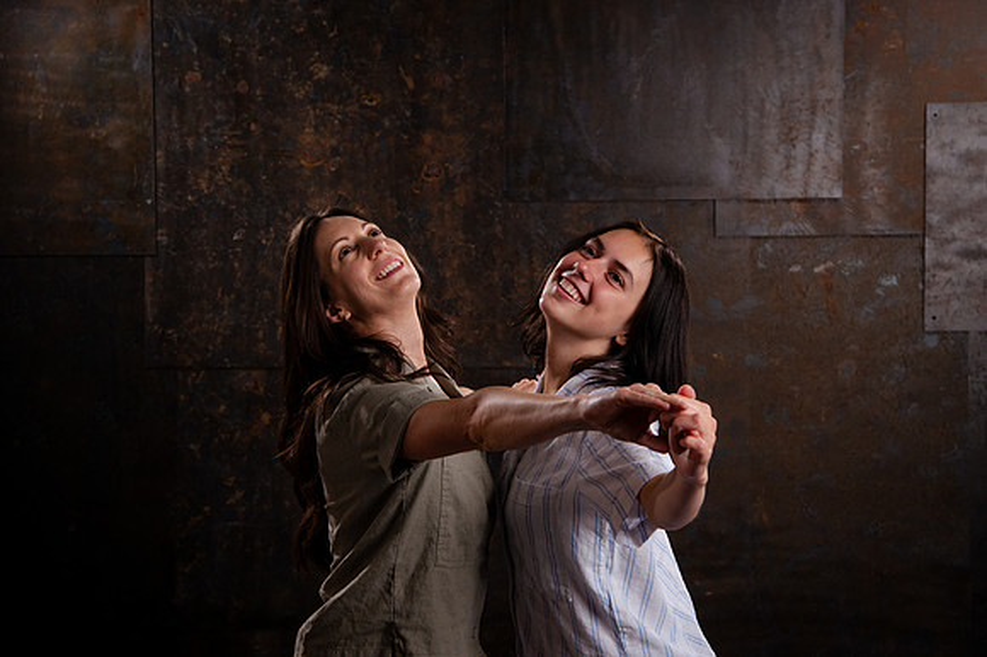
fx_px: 1644
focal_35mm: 60
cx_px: 494
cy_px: 328
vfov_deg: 22.6
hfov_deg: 33.4
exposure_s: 1/160
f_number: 8
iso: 1000
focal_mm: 60
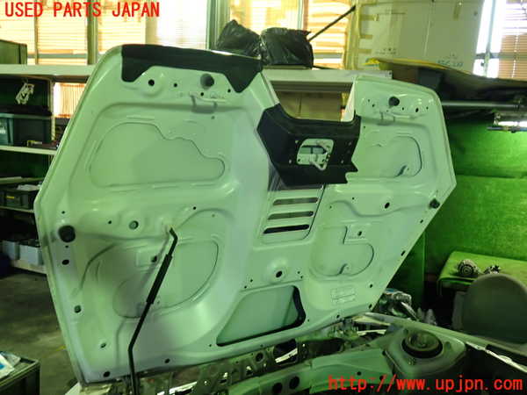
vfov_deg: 46.8
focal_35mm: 30
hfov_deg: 60.0
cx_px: 264
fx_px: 457
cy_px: 198
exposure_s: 1/30
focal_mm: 5.4
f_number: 2.3
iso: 320
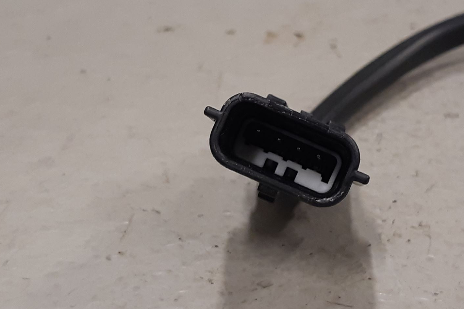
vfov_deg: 34.2
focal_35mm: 39
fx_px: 503
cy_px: 150
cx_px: 284
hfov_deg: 49.2
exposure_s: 1/50
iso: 100
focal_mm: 3.93
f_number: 1.7
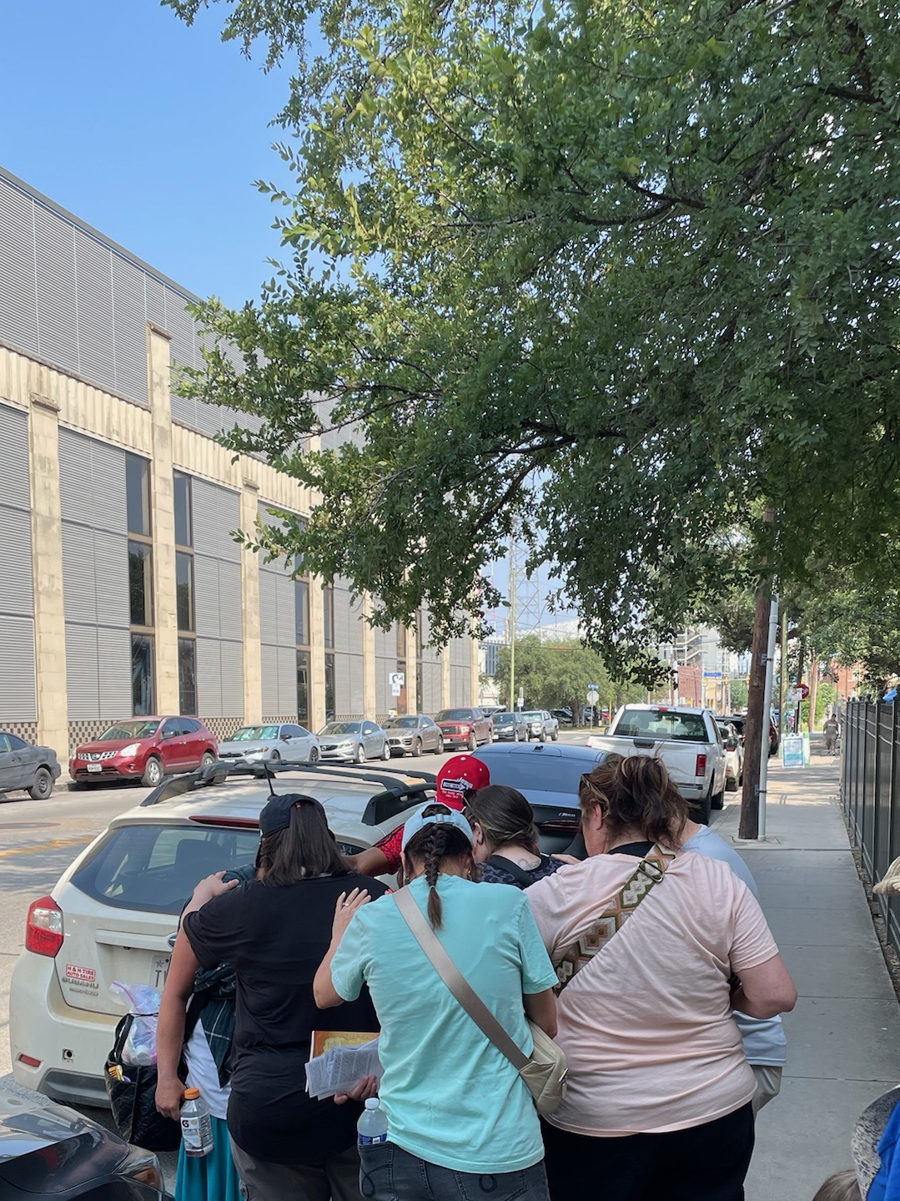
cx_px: 510
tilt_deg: -2.8
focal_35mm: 37
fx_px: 1283
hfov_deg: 38.6
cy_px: 822
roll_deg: -0.5
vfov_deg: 49.1
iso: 32
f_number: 1.6
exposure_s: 1/1159
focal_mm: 4.2
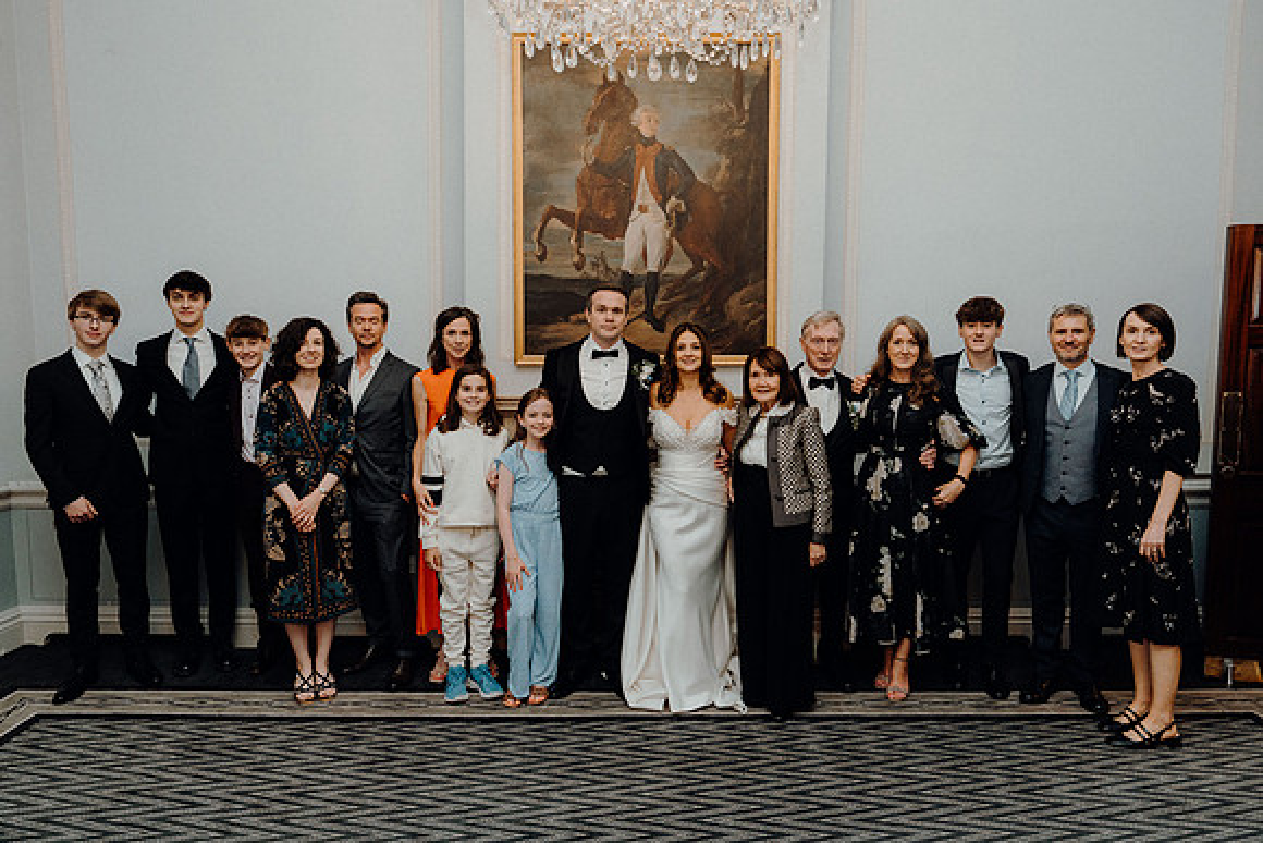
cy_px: 422
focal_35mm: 25
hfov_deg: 71.5
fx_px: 877
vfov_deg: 51.3
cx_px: 632
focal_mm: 25
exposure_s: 1/125
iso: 2500
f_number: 5
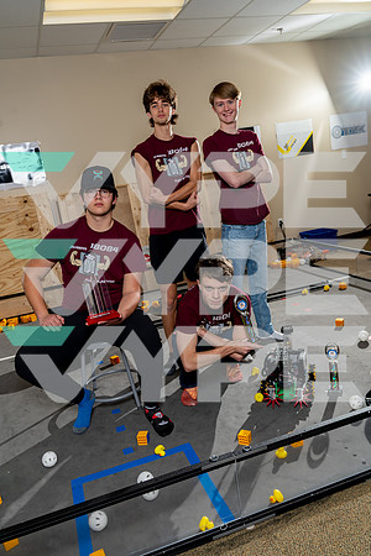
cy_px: 278
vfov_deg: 63.7
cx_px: 186
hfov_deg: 45.0
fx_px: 448
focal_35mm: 29
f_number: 4.5
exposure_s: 1/250
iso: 100
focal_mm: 29
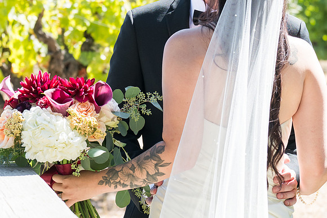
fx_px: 2234
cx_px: 190
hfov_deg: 8.4
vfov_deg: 5.6
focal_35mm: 246
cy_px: 57
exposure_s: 1/500
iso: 200
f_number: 4
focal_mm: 75
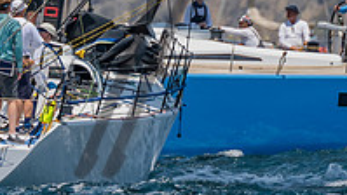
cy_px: 109
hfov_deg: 1.1
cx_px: 212
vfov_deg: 0.6
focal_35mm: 1901
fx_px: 17494
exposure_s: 1/1600
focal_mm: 400
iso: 320
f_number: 5.6
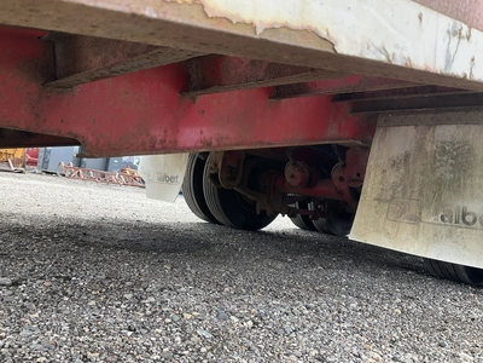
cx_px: 242
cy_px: 182
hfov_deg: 61.7
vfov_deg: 48.2
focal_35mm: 29
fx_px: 405
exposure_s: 1/172
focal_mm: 3
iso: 25
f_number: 1.8
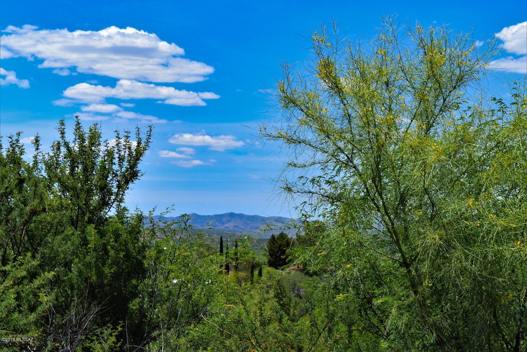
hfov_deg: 24.6
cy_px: 176
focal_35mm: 82
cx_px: 264
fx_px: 1208
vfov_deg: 16.6
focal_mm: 55
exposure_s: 1/100
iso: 160
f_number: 18
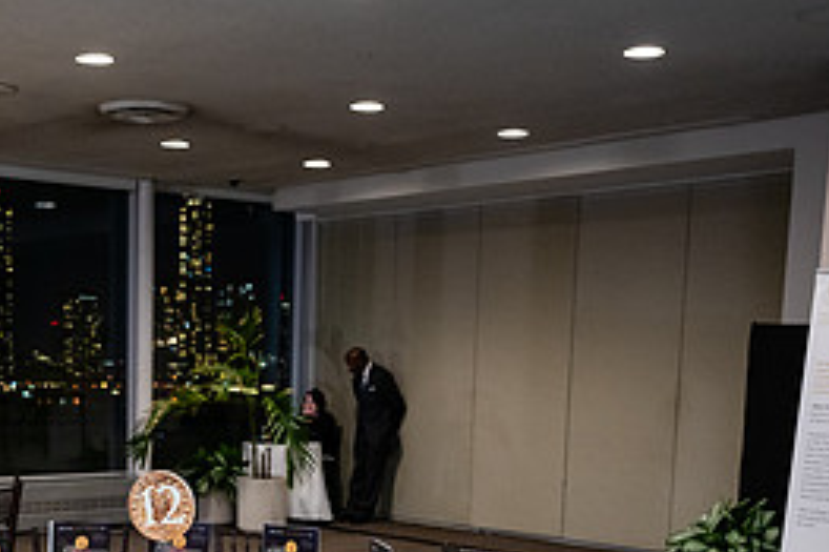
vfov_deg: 21.7
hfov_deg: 32.8
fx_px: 1381
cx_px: 214
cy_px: 568
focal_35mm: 60
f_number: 3.2
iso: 3200
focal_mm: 26
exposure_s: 1/100
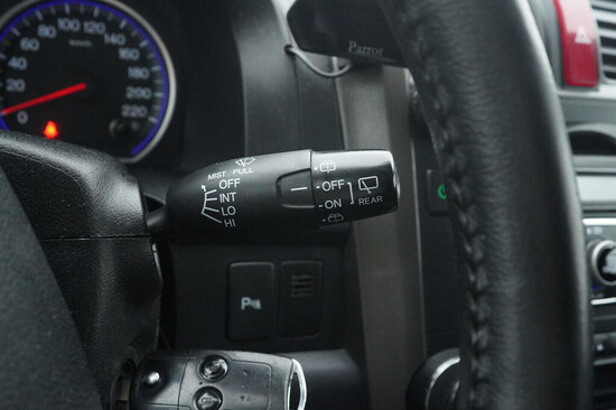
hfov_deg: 53.2
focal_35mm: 36
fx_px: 616
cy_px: 205
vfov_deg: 36.8
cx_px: 308
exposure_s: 1/250
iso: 6400
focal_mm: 24
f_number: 6.3
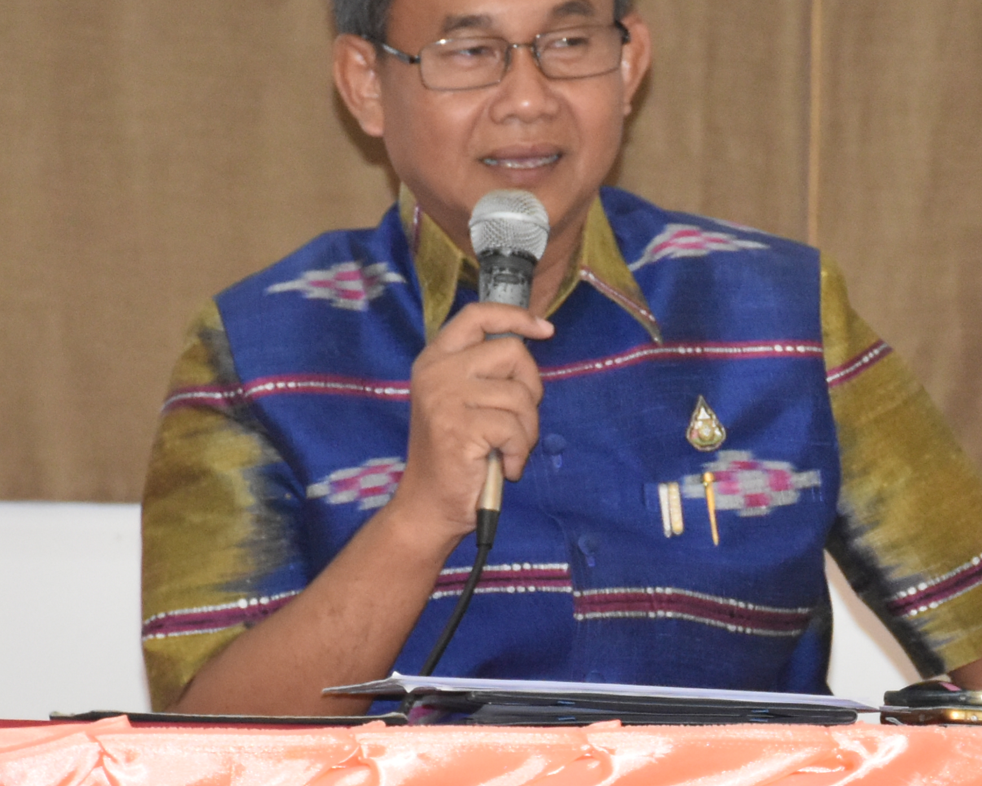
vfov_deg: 3.5
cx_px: 892
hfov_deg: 4.4
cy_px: 702
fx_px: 12701
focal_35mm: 437
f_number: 5.3
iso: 1600
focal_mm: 90
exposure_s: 1/60
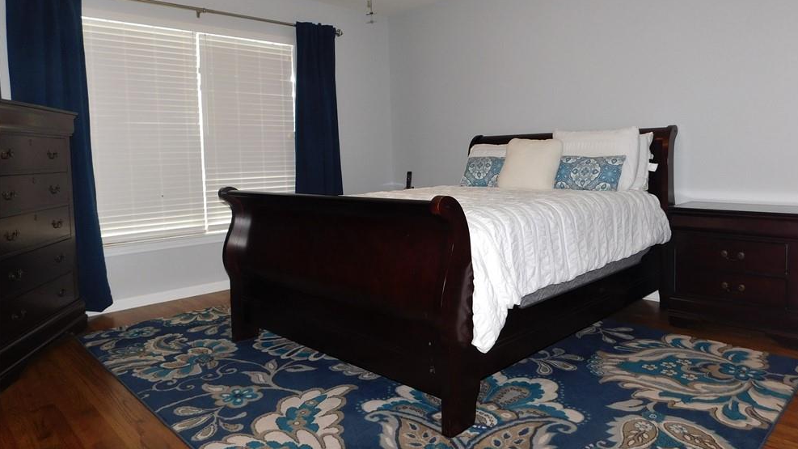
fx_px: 550
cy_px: 191
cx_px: 409
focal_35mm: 26
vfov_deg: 44.2
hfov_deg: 71.9
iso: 200
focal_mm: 4
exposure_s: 1/30
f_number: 3
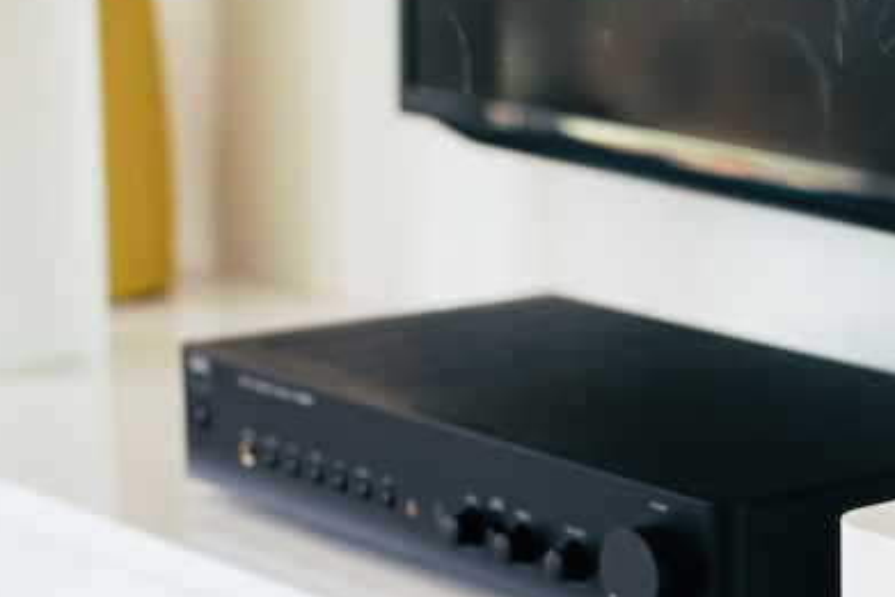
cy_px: 433
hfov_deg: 17.1
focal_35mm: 115
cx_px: 1012
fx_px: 2860
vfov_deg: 11.9
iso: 500
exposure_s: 1/250
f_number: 2.8
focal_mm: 50
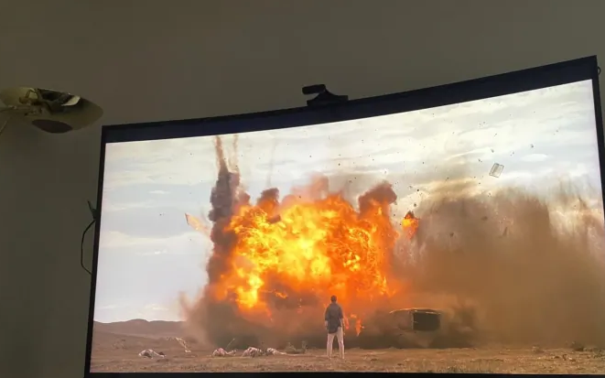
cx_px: 338
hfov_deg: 59.5
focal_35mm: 32
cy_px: 256
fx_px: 528
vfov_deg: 38.9
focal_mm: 4.25
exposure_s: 1/60
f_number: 1.8
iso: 200
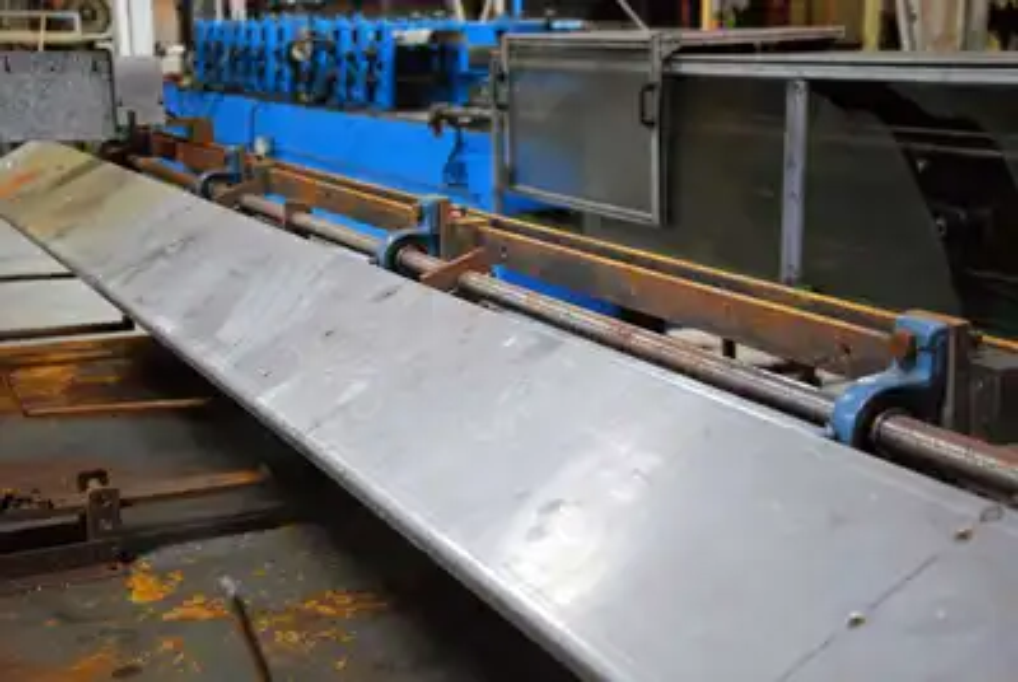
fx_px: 1487
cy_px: 341
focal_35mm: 52
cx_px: 509
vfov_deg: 25.8
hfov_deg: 37.8
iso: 1600
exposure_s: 1/30
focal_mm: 35
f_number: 4.5
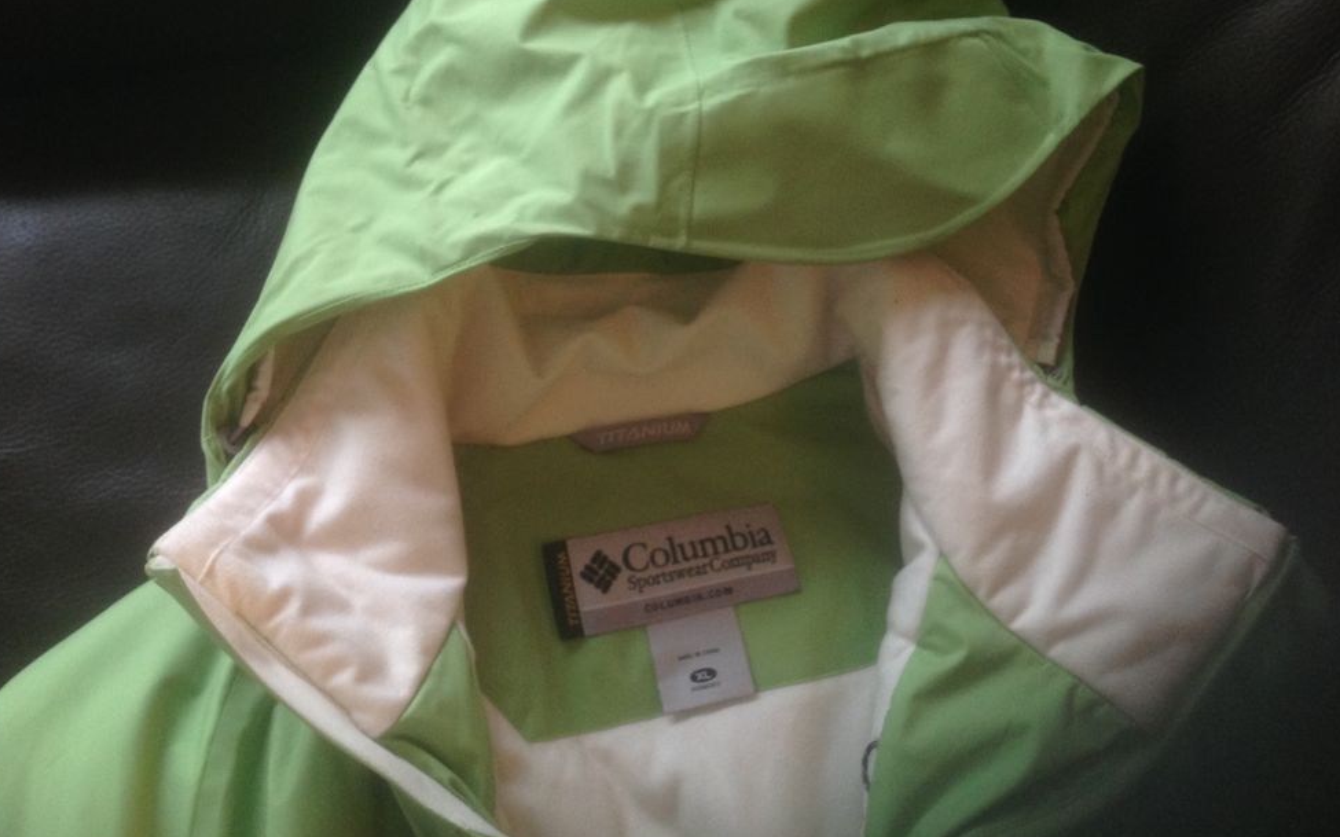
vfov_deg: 33.5
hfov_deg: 51.6
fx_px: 1387
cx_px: 668
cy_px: 353
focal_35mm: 38
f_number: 2.4
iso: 125
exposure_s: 1/15
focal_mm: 4.28
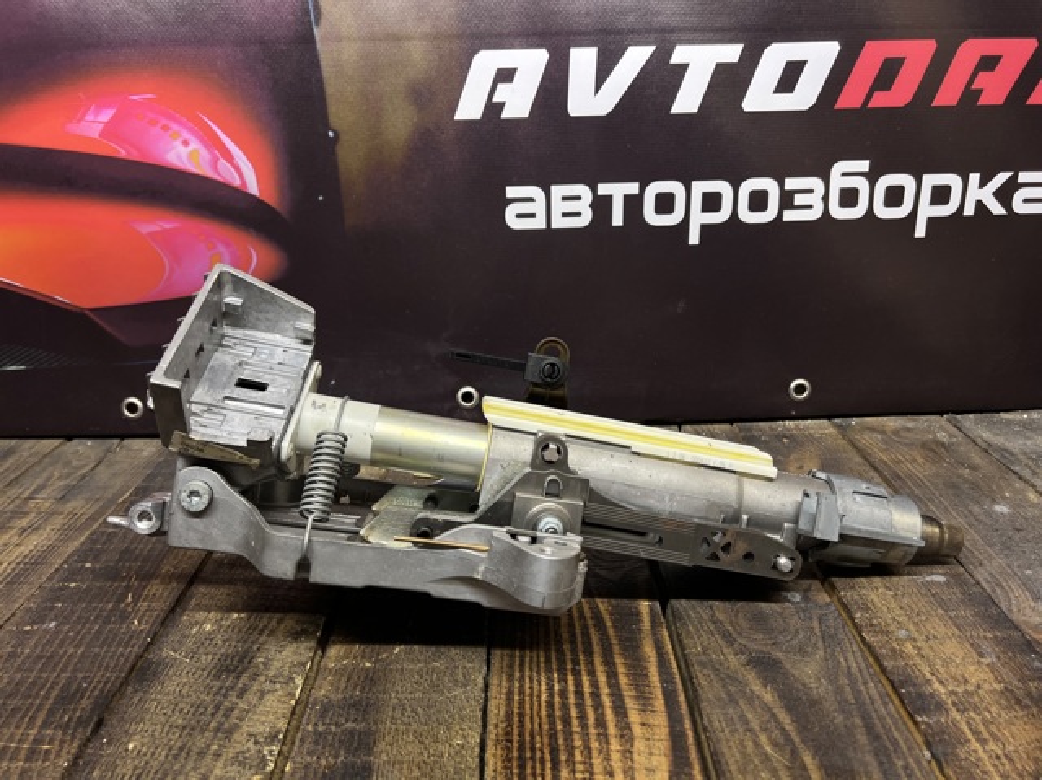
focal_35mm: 26
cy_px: 390
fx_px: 782
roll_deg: +2.2
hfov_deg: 67.3
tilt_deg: -19.6
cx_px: 521
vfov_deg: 53.0
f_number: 1.5
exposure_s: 1/50
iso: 125
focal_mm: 5.7
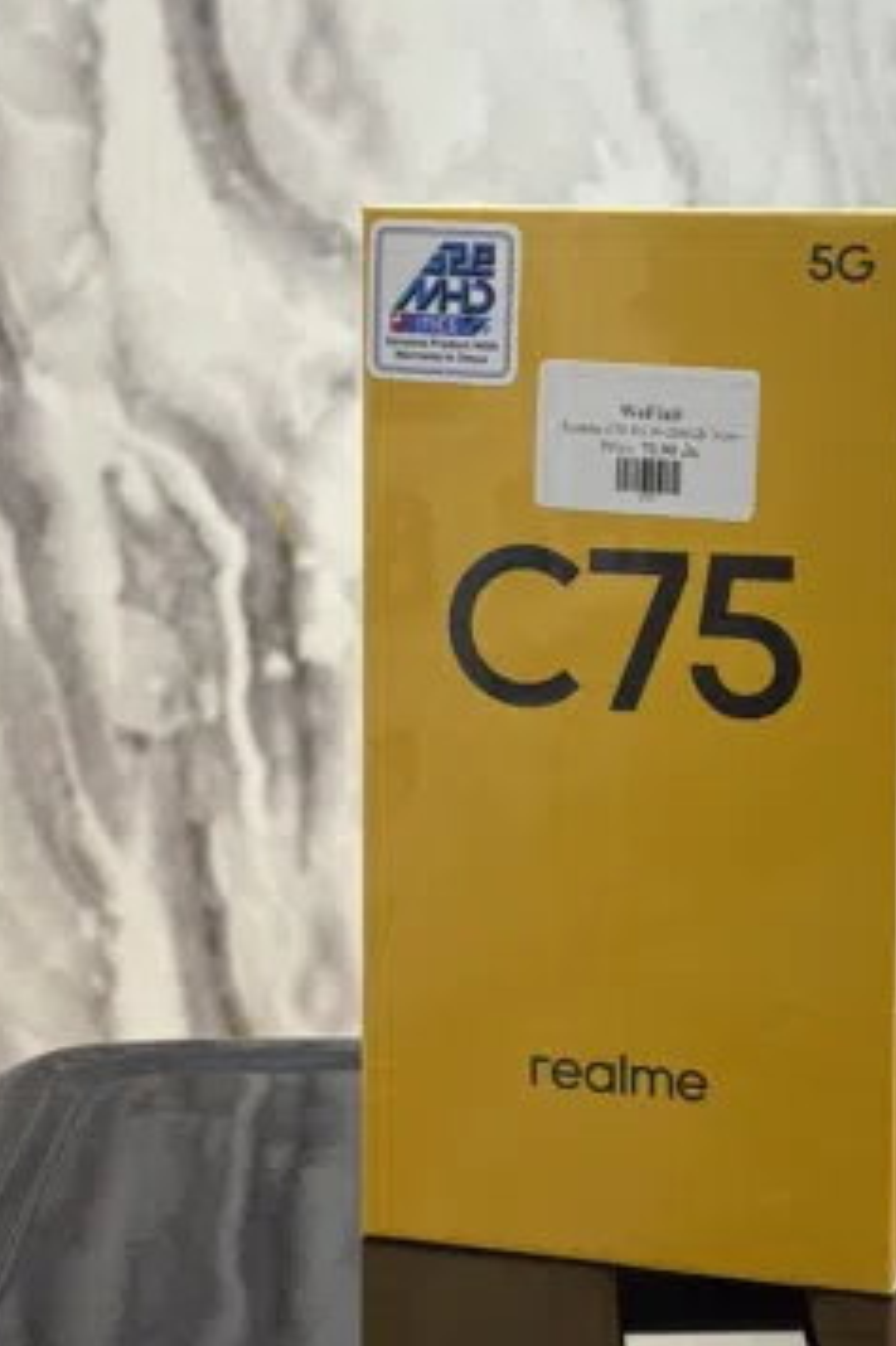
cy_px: 543
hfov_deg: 16.8
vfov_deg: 25.0
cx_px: 548
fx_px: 3027
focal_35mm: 81
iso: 25
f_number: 1.6
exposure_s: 1/139
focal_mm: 5.96
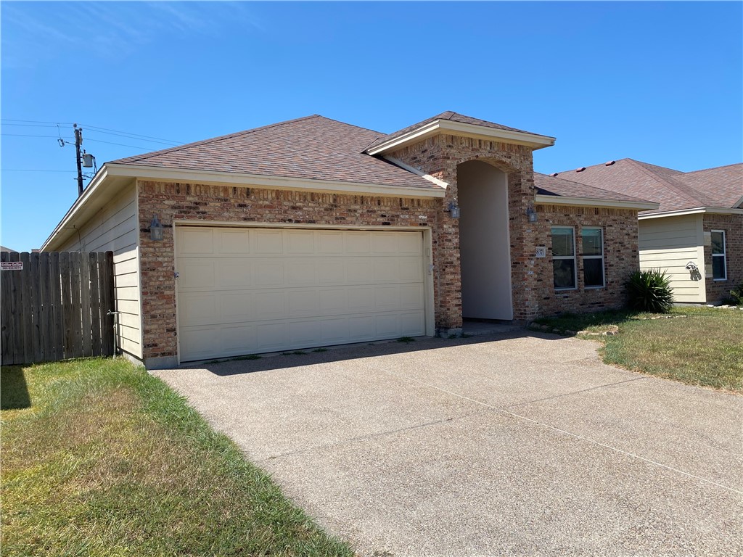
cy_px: 278
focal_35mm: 26
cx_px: 372
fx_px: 558
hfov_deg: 67.3
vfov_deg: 53.1
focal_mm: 4.25
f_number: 1.8
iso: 32
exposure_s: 1/3125
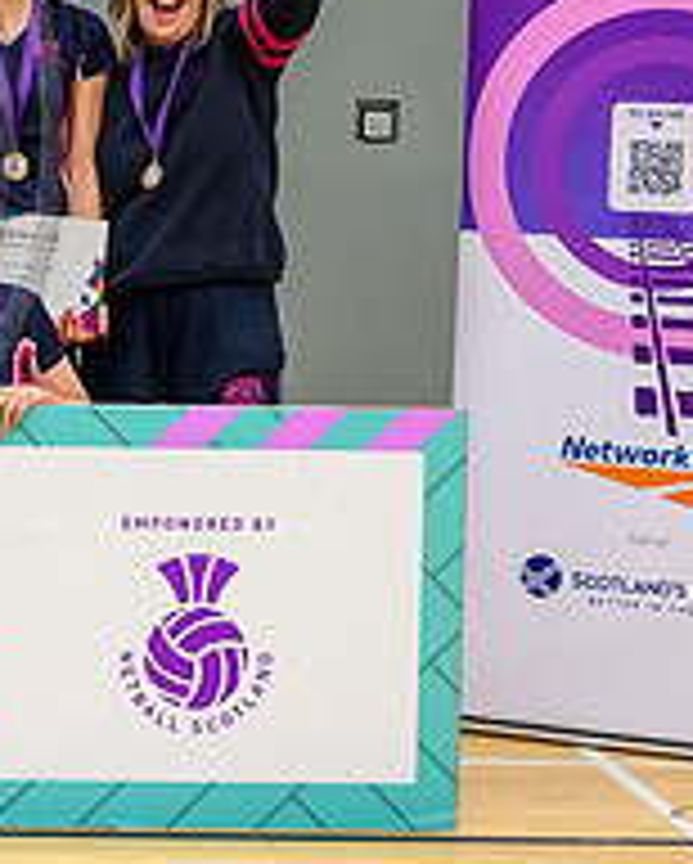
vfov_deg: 12.8
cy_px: 124
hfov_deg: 9.9
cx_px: -400
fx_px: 3840
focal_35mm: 150
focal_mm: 53
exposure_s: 1/500
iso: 5000
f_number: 3.5
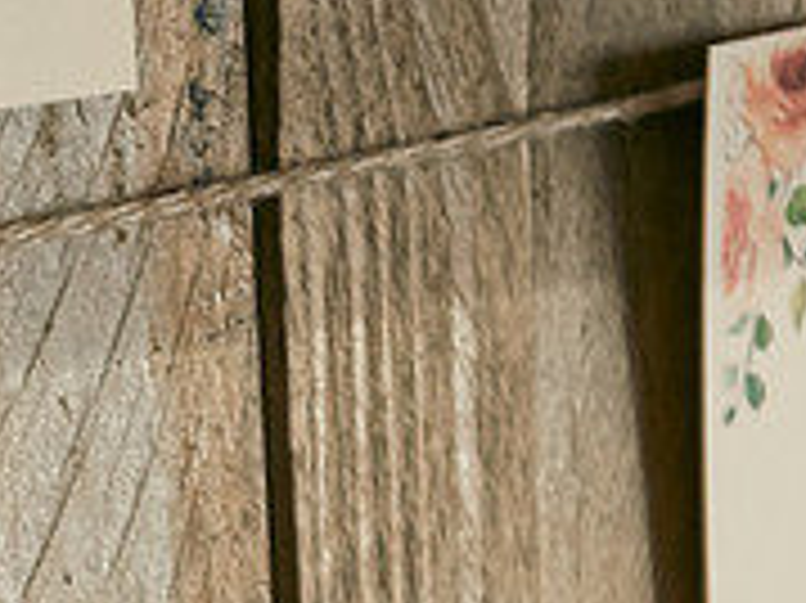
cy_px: 794
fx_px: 5073
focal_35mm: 218
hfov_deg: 8.9
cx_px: -392
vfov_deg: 6.7
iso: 640
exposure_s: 1/1000
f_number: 3.5
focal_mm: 70
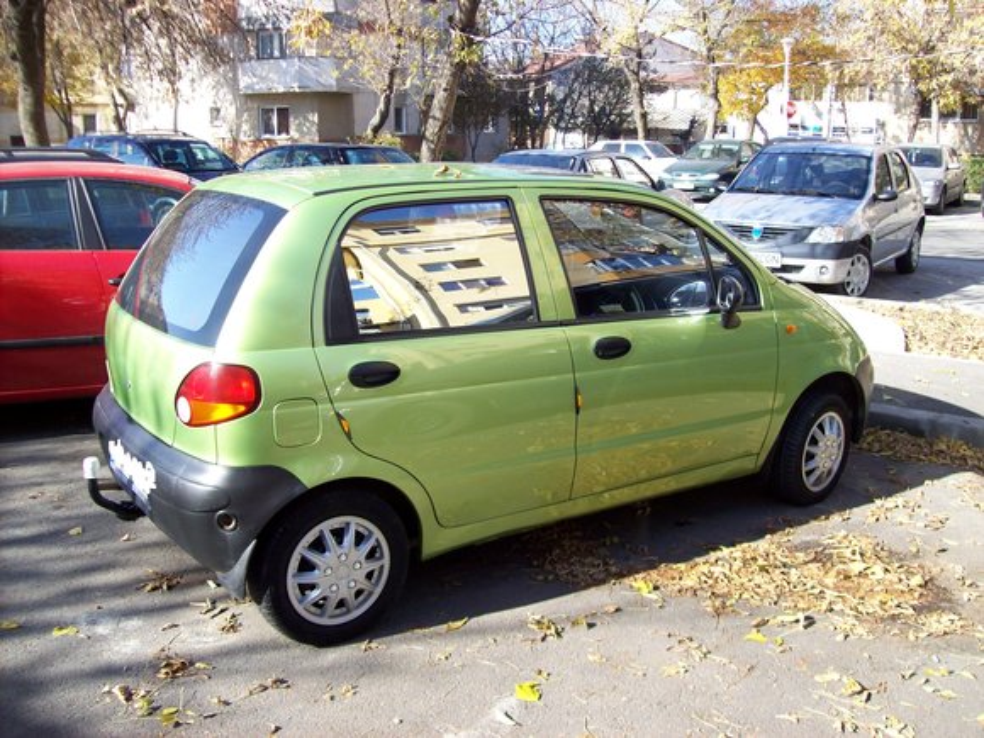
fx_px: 1023
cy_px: 369
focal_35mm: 36
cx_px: 492
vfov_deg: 39.7
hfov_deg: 51.4
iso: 80
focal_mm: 6
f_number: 2.7
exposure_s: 1/404
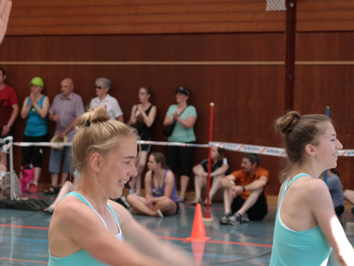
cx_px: 90
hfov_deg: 15.9
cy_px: 196
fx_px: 1258
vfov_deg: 12.0
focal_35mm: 123
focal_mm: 50
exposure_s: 1/80
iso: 400
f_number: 4
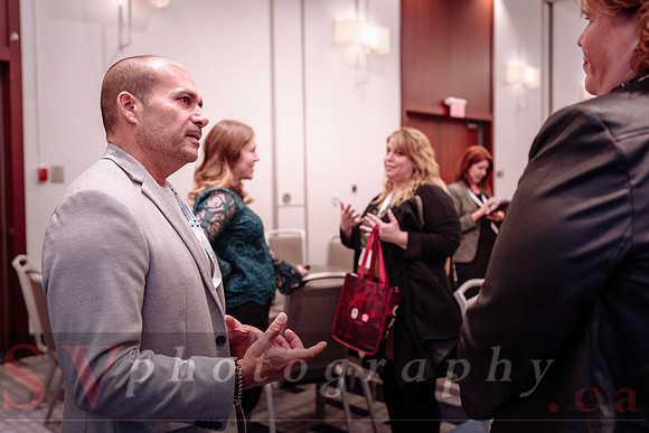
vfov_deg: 37.9
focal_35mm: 35
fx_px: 631
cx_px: 324
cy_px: 216
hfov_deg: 54.4
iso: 1600
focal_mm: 35
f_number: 2.8
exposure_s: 1/160
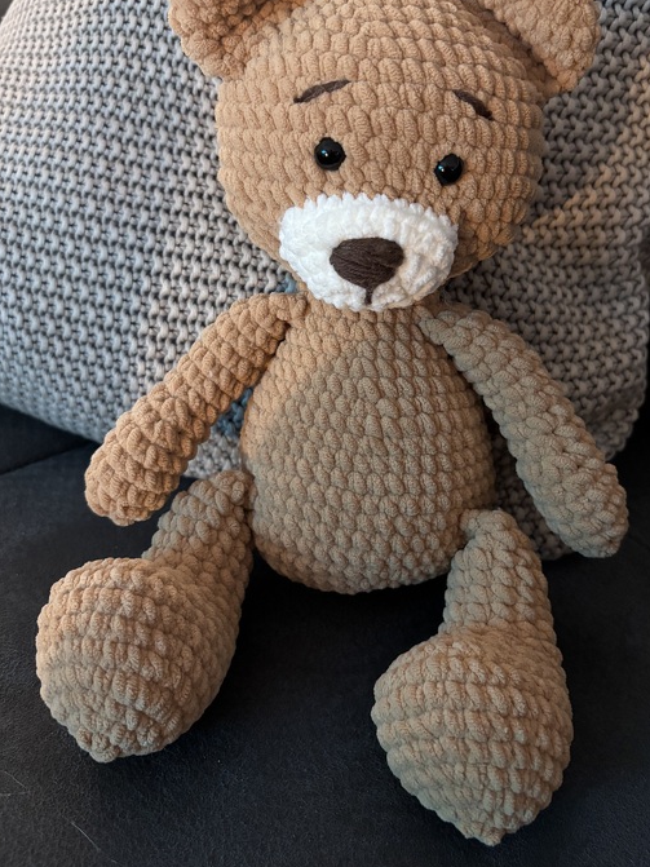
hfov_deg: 45.3
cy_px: 377
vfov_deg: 58.2
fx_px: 776
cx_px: 363
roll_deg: -6.3
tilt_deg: -33.2
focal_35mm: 31
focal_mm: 5.96
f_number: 1.6
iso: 640
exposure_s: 1/29
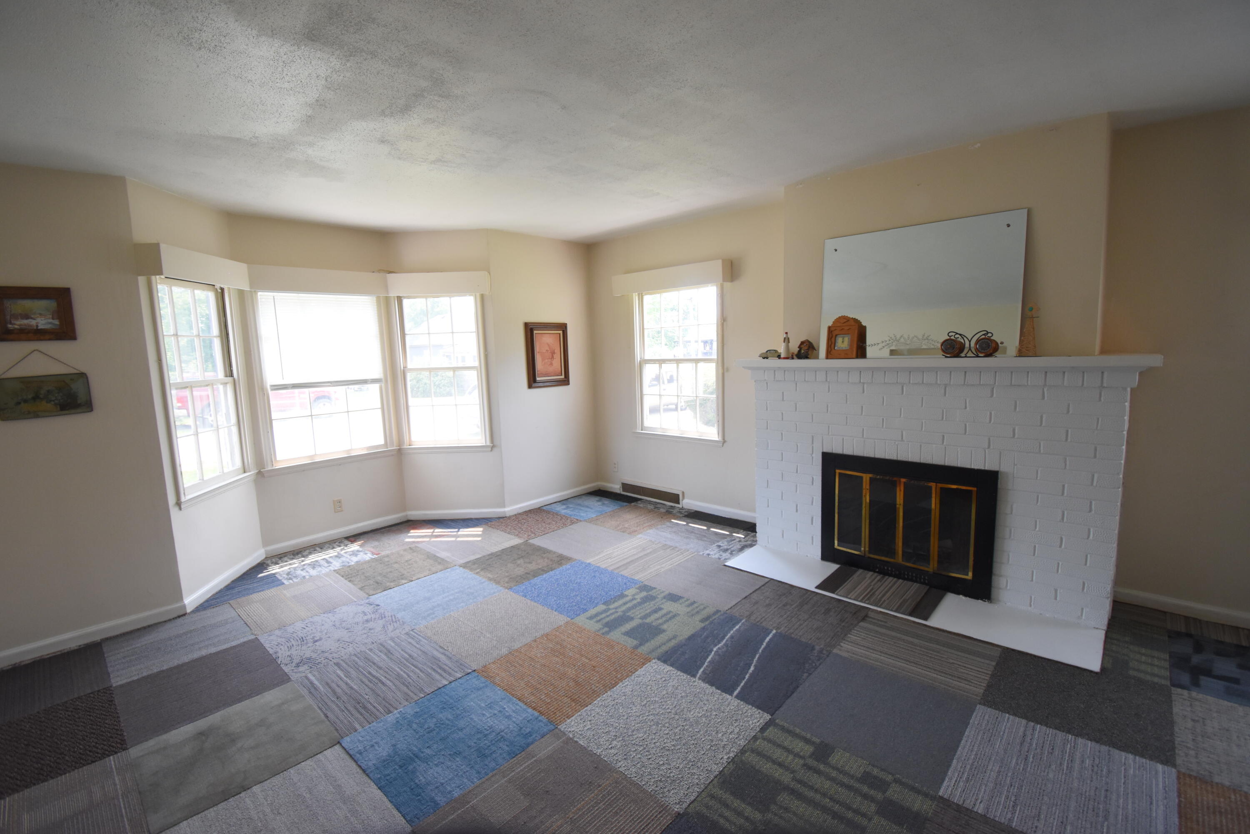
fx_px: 521
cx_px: 625
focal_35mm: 15
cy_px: 417
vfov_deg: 77.3
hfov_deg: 100.4
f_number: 4.5
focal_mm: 10
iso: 800
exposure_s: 1/160
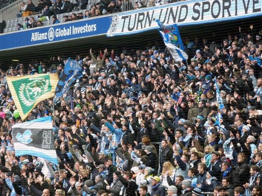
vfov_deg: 7.1
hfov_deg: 9.5
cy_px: 98
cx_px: 131
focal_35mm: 209
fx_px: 1581
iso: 800
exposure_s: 1/100
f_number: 3.7
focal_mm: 37.1
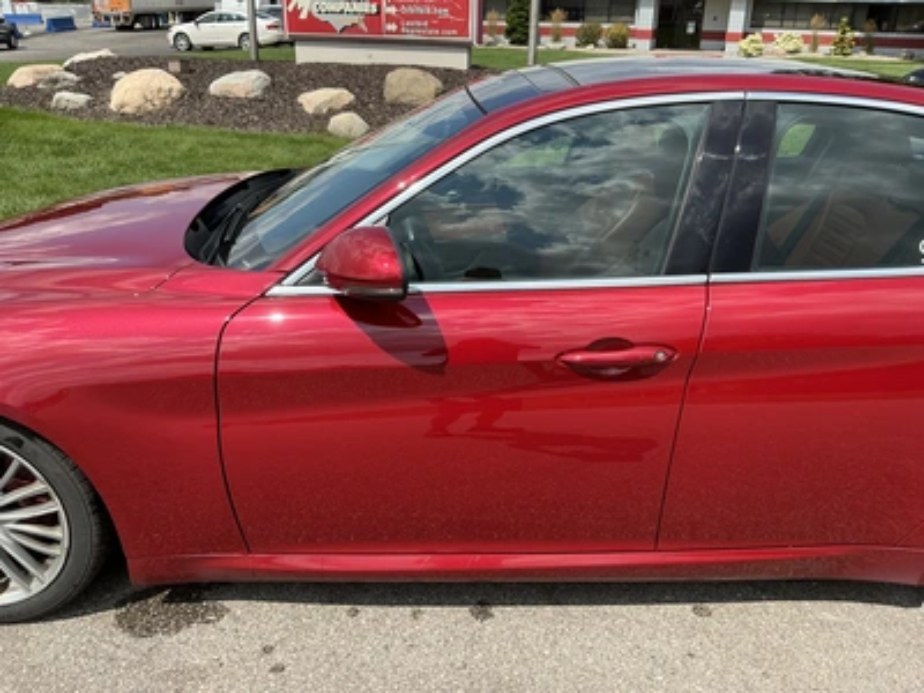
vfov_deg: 49.7
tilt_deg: -23.3
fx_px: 747
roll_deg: -2.9
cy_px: 346
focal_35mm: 28
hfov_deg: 63.4
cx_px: 462
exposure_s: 1/1412
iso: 25
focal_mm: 3
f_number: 1.8
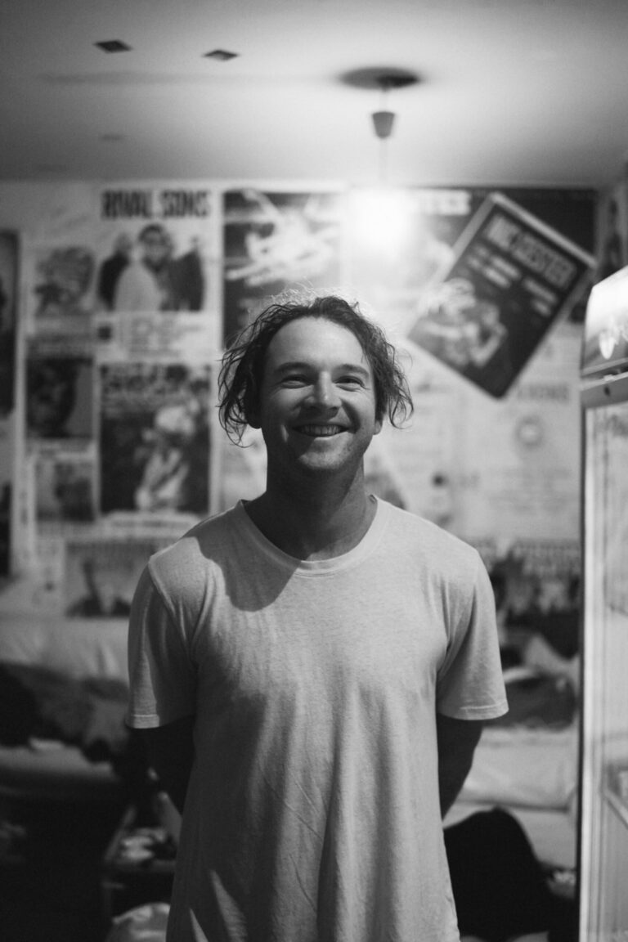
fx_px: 1177
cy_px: 471
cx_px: 314
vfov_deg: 43.6
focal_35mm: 45
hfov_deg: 29.9
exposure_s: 1/50
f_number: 1.4
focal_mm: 30
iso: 320
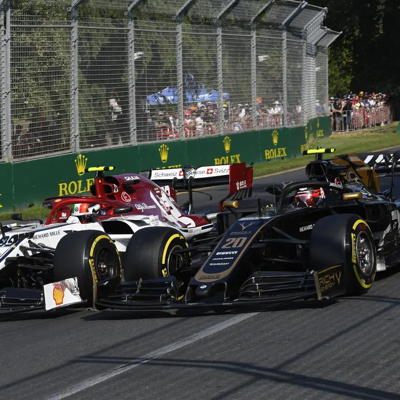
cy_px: 201
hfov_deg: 10.7
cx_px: 155
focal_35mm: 164
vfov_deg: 10.7
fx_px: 2139
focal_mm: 85
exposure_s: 1/1600
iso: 800
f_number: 11
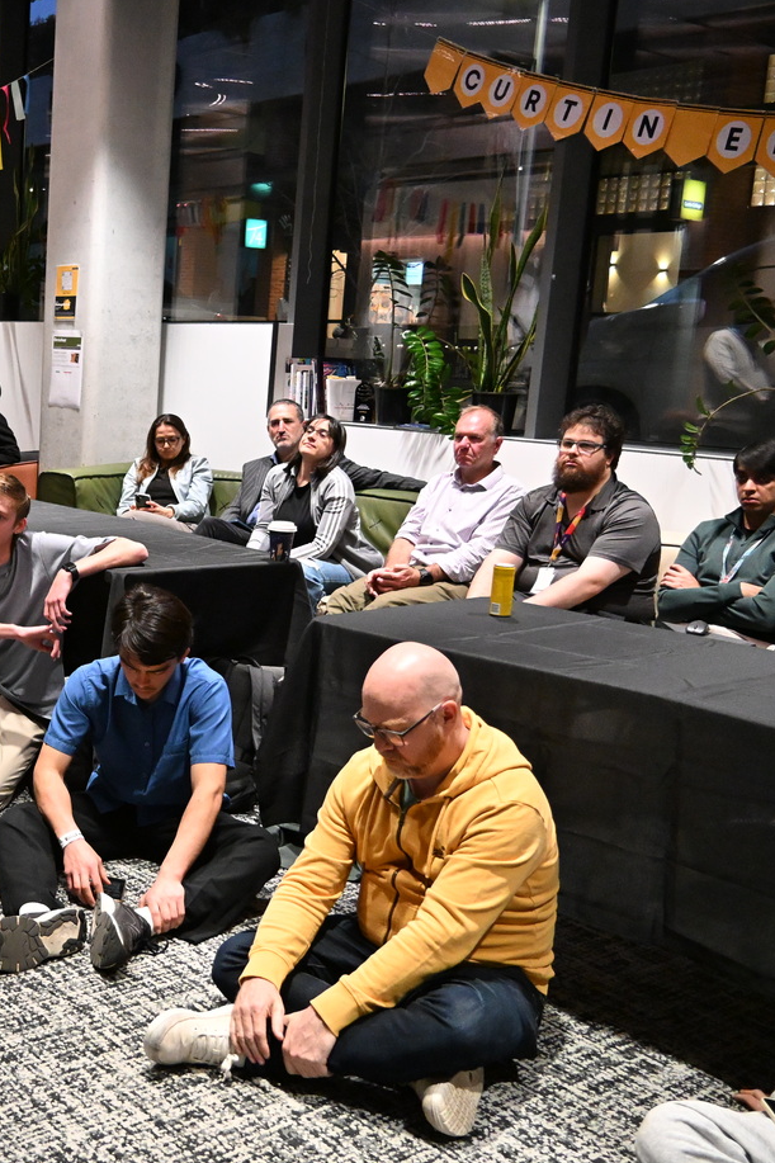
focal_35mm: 41
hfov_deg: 30.5
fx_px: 1324
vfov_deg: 47.4
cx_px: 19
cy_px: 583
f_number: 3.5
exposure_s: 1/250
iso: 5600
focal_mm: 18
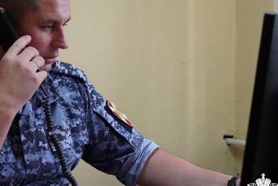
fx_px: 564
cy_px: 90
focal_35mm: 73
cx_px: 66
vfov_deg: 18.7
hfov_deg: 27.3
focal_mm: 28
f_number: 4.5
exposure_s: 1/160
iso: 4000
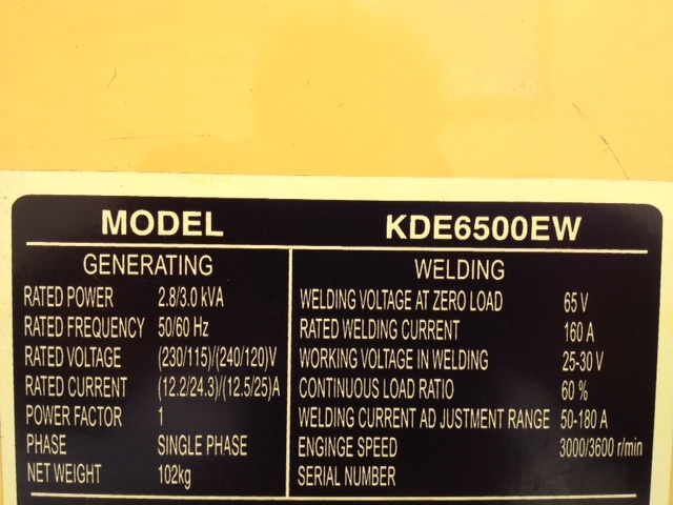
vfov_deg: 40.7
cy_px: 252
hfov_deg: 52.6
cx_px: 336
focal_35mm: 35
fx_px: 680
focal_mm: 4.28
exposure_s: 1/246
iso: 64
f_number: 2.4
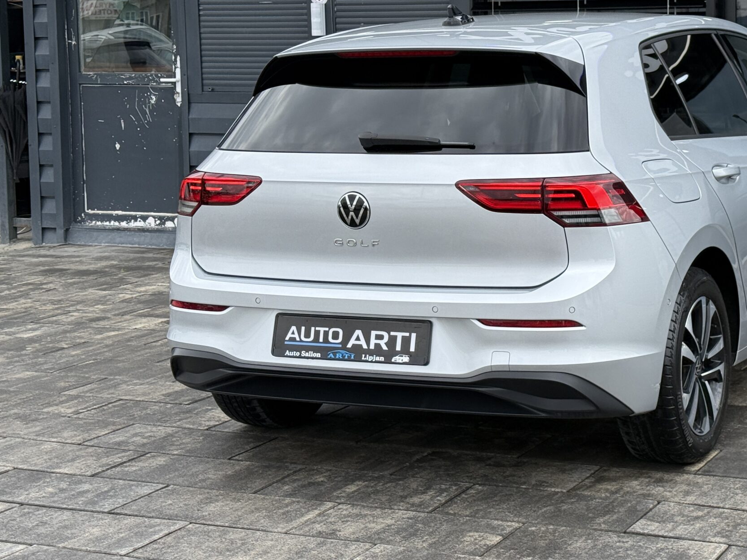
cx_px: 568
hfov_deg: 26.0
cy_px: 179
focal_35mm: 74
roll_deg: +1.5
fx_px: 1597
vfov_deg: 19.8
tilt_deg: -4.1
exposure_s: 1/1608
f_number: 1.78
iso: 100
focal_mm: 6.76
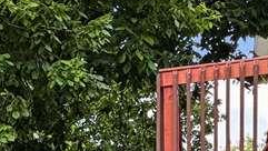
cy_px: 303
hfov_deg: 22.5
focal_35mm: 81
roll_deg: +1.3
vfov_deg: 13.0
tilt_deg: -6.8
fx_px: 576
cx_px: -107
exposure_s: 1/408
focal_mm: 2.2
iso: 50
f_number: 2.2
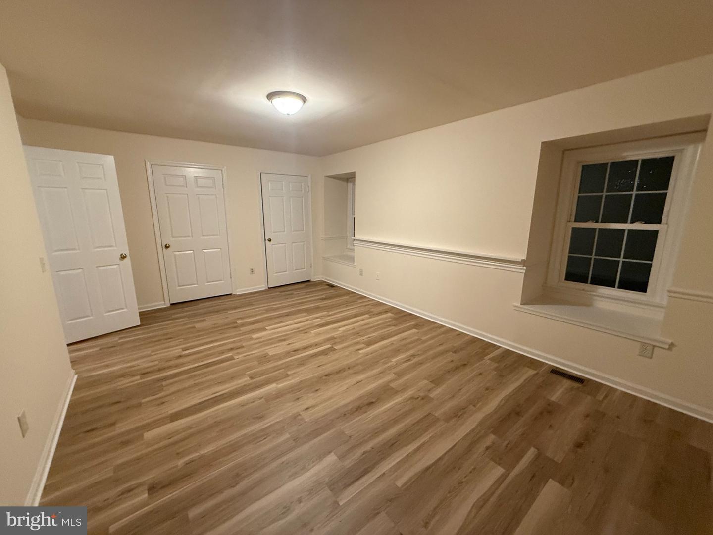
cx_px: 356
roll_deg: +0.8
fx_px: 288
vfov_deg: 85.7
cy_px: 268
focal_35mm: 14
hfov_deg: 102.1
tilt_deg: -9.9
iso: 500
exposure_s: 1/60
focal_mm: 2.22
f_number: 2.2
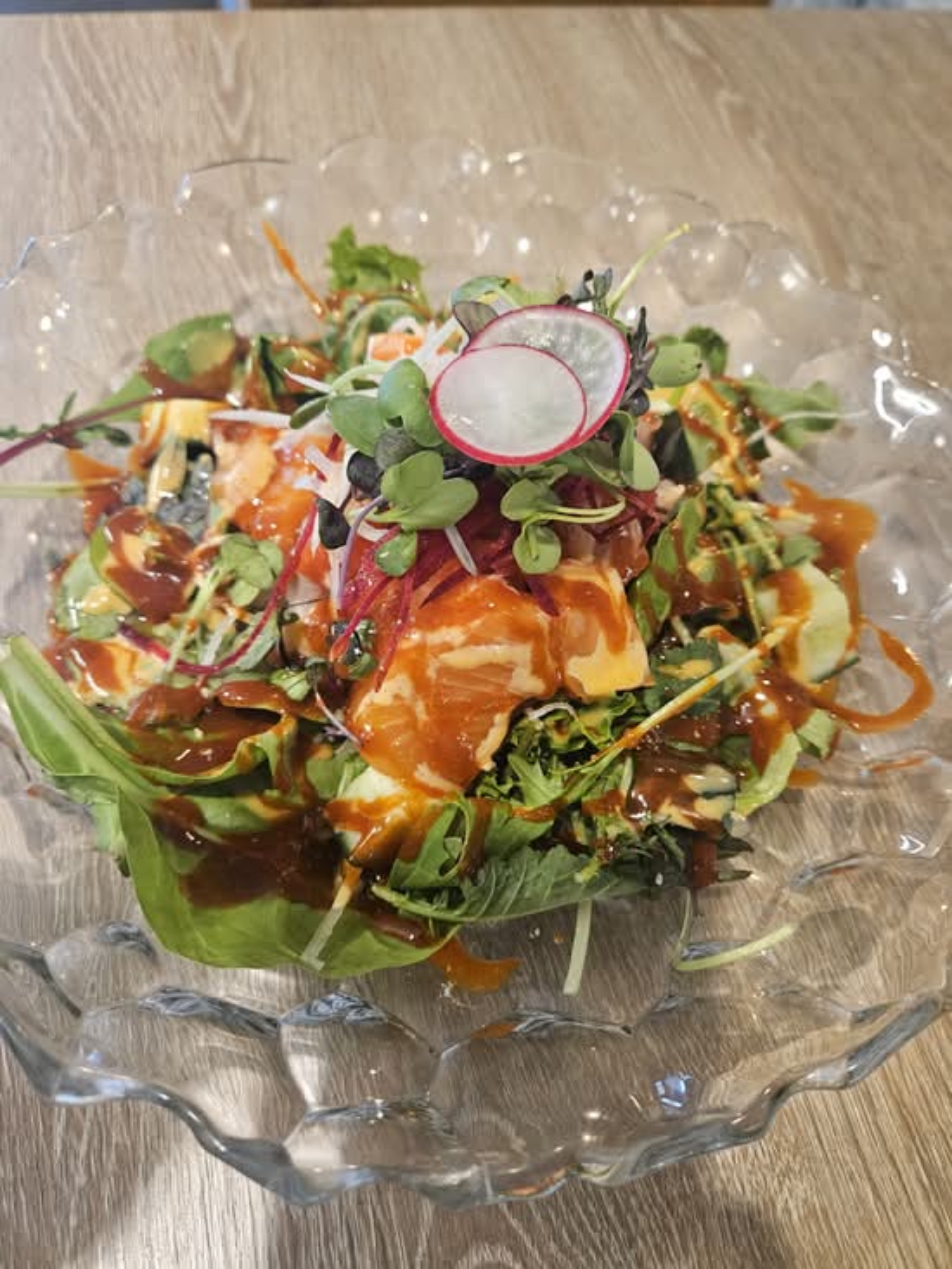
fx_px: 843
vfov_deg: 73.9
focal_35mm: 23
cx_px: 476
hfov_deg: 58.9
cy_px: 634
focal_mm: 5.4
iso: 640
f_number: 1.8
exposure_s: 1/48.1
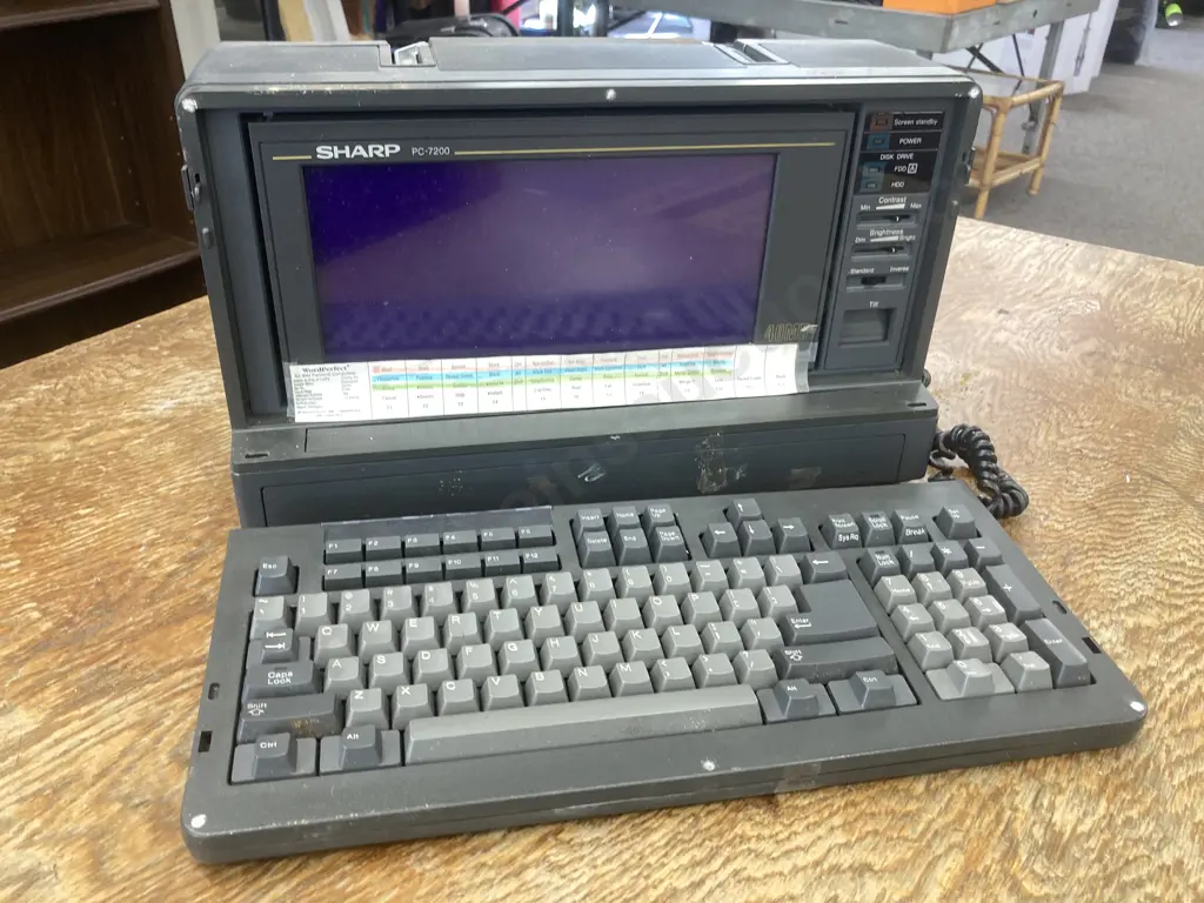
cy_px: 452
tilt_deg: -28.7
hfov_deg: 63.4
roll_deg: -2.6
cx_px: 602
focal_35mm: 28
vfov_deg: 49.7
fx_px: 974
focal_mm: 3.99
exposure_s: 1/50
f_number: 1.8
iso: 125
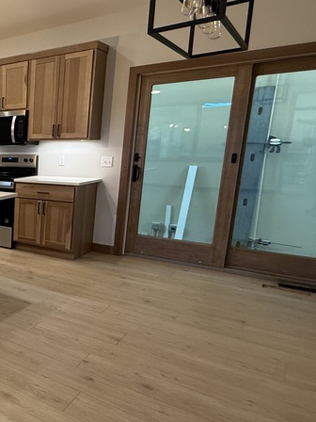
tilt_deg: -9.9
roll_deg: +0.8
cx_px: -99
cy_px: 217
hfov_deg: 32.6
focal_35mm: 32
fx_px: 389
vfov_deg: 56.8
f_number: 2.2
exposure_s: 1/60
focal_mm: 2.22
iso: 160
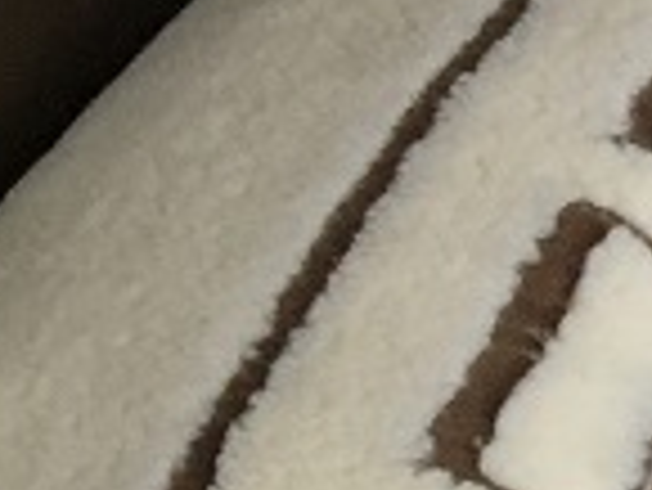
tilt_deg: -44.6
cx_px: 1821
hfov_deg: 8.6
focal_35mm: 200
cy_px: 841
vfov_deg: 7.3
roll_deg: +3.7
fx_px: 3770
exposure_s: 1/33
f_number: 2.2
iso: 125
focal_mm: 4.15
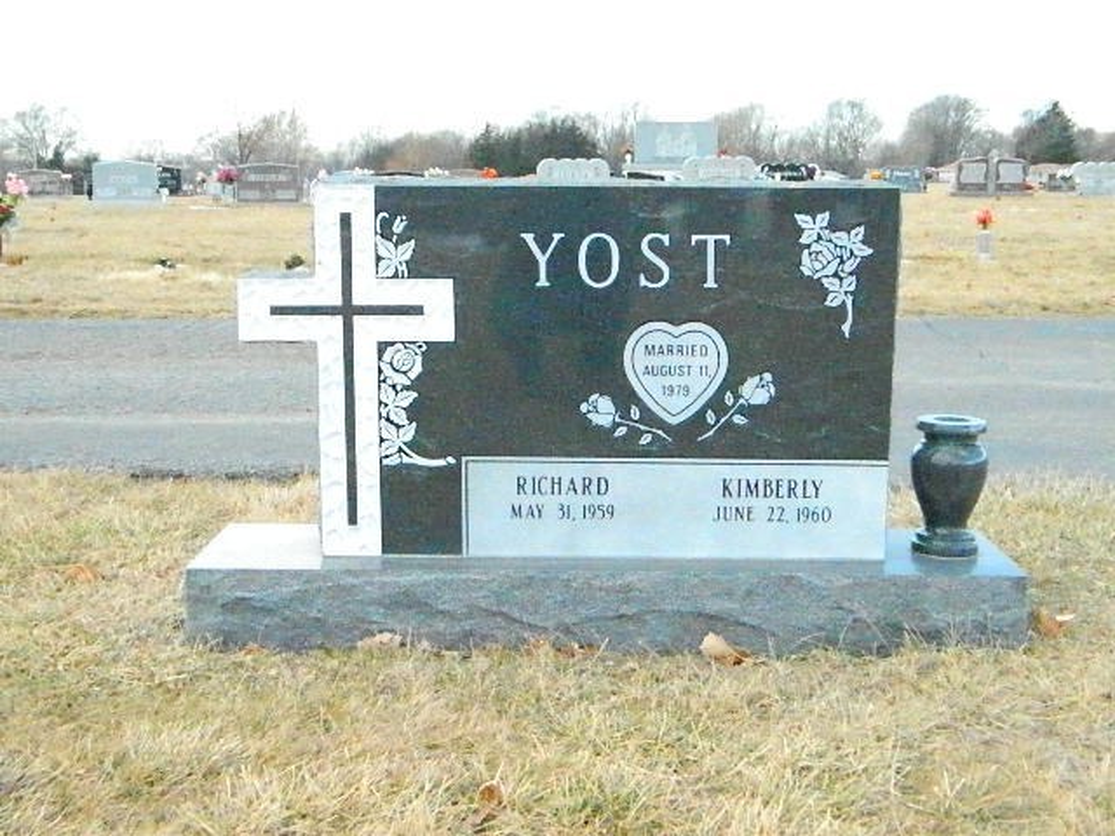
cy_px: 418
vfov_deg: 30.9
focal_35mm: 47
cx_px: 558
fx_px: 1514
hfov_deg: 40.4
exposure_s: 1/1000
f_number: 10.2
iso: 6400
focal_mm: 8.4
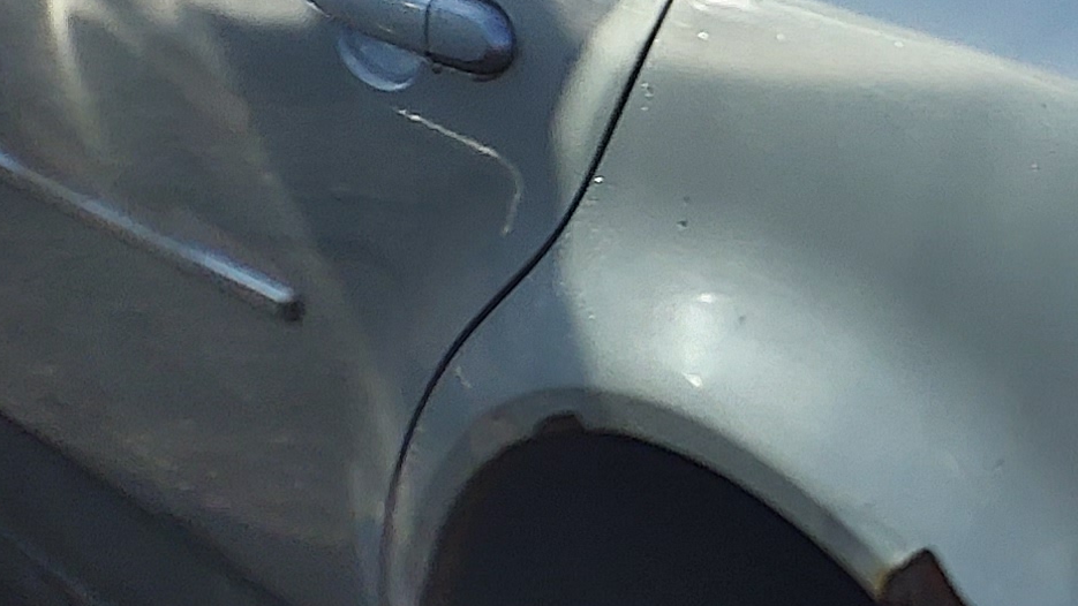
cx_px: 1428
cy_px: 171
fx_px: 3573
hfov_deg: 16.2
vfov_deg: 9.7
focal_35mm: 125
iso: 40
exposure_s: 1/645
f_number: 1.9
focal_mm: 3.58
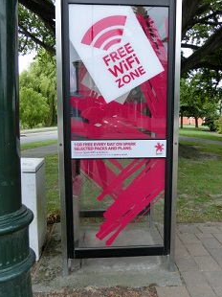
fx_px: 265
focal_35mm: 31
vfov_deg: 58.4
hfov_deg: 45.4
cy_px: 148
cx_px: 119
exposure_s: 1/250
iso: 80
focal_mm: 4.5
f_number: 3.5
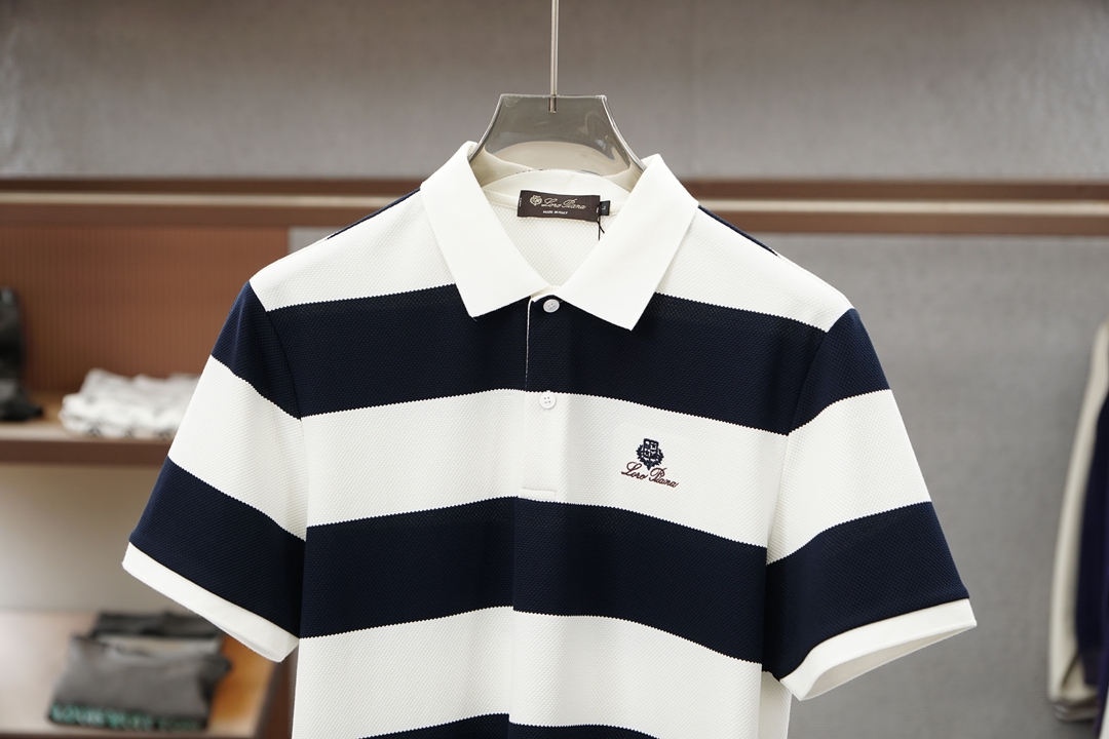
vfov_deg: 18.2
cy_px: 370
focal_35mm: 75
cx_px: 554
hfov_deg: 27.0
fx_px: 2310
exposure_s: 1/125
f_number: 3.5
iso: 320
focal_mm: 50
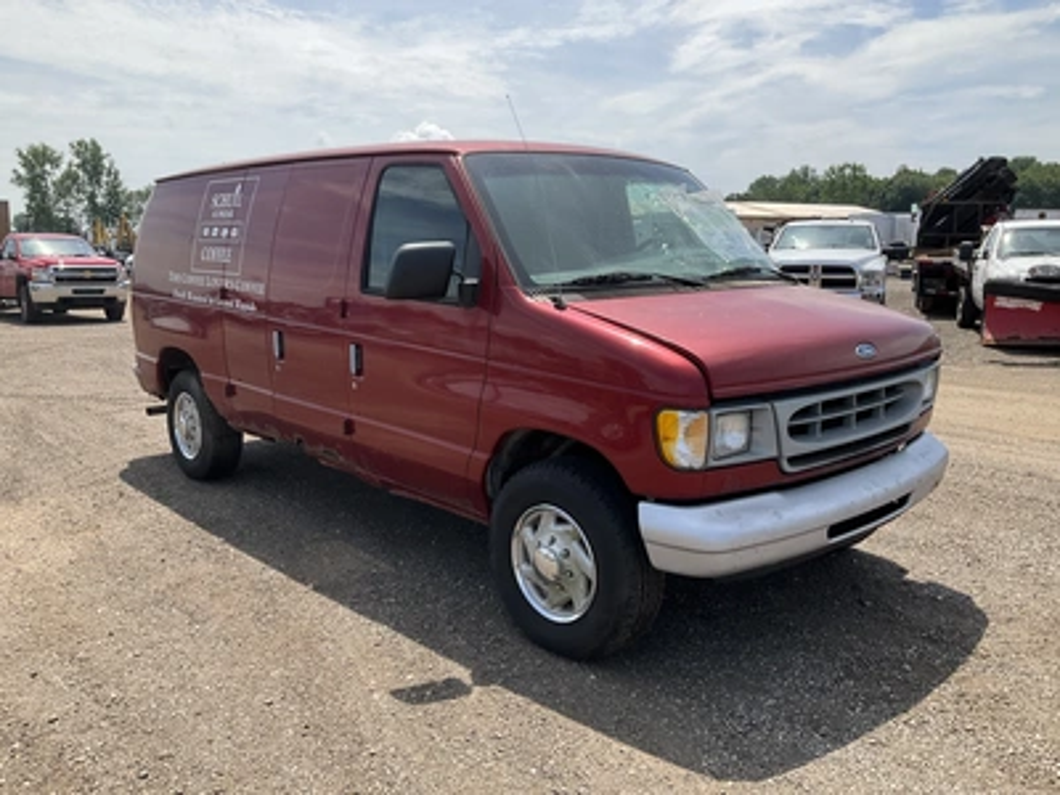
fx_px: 888
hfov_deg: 61.7
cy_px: 398
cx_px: 530
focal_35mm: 29
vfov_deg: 48.2
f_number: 1.8
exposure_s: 1/1730
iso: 25
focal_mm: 3
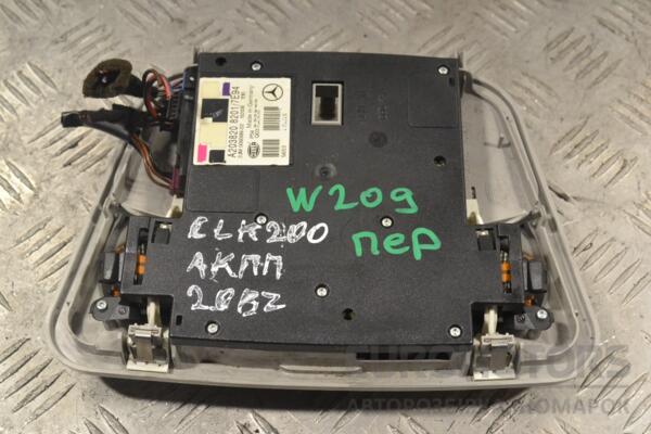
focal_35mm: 54
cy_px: 217
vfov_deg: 25.1
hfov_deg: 36.9
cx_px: 326
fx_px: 976
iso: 3200
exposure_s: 1/320
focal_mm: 36
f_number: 9
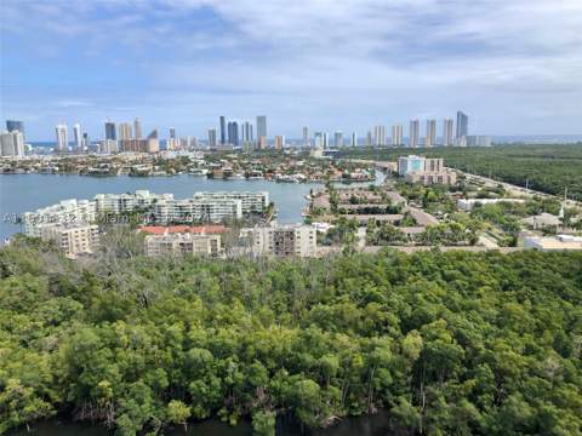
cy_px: 218
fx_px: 471
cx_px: 291
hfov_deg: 63.4
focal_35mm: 28
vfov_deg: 49.7
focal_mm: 4
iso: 25
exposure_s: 1/2703
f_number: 1.8
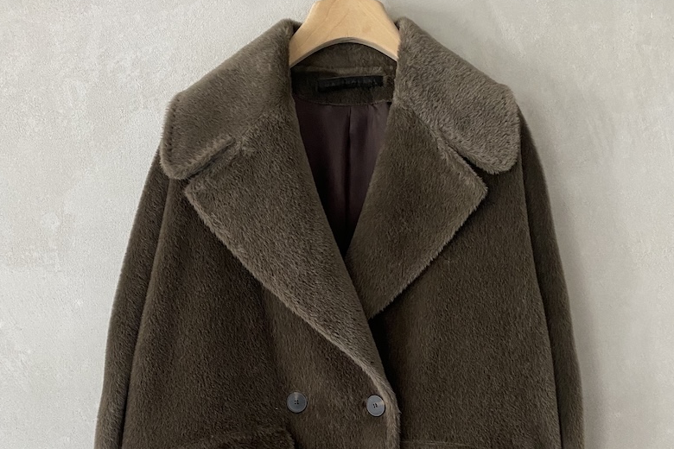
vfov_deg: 34.9
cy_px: 351
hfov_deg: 51.9
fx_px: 693
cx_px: 340
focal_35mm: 37
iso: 250
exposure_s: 1/60
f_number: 1.8
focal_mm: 4.25
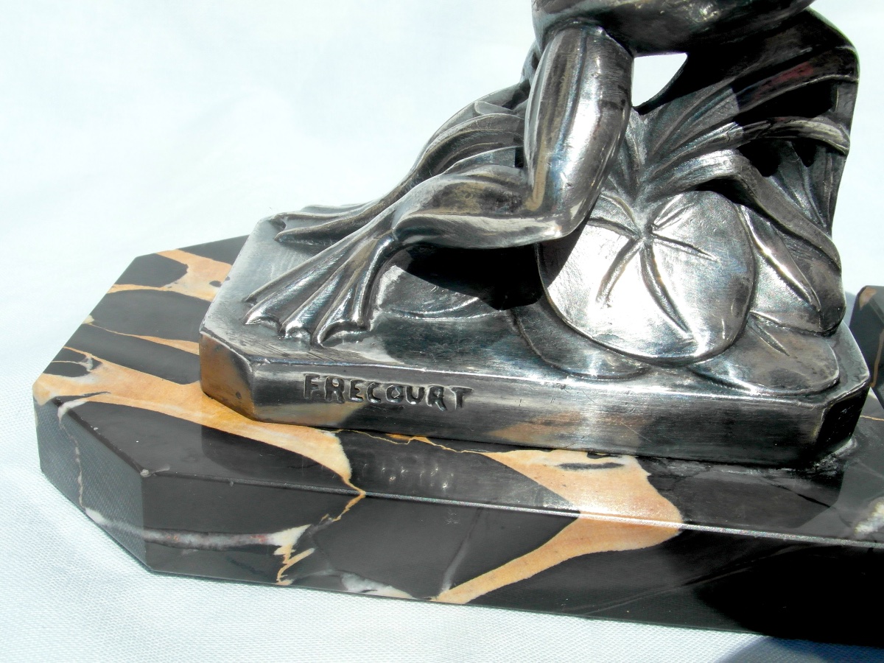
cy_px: 332
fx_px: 1047
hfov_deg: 45.8
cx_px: 442
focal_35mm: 41
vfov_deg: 35.1
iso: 80
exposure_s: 1/500
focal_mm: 6.8
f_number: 5.8
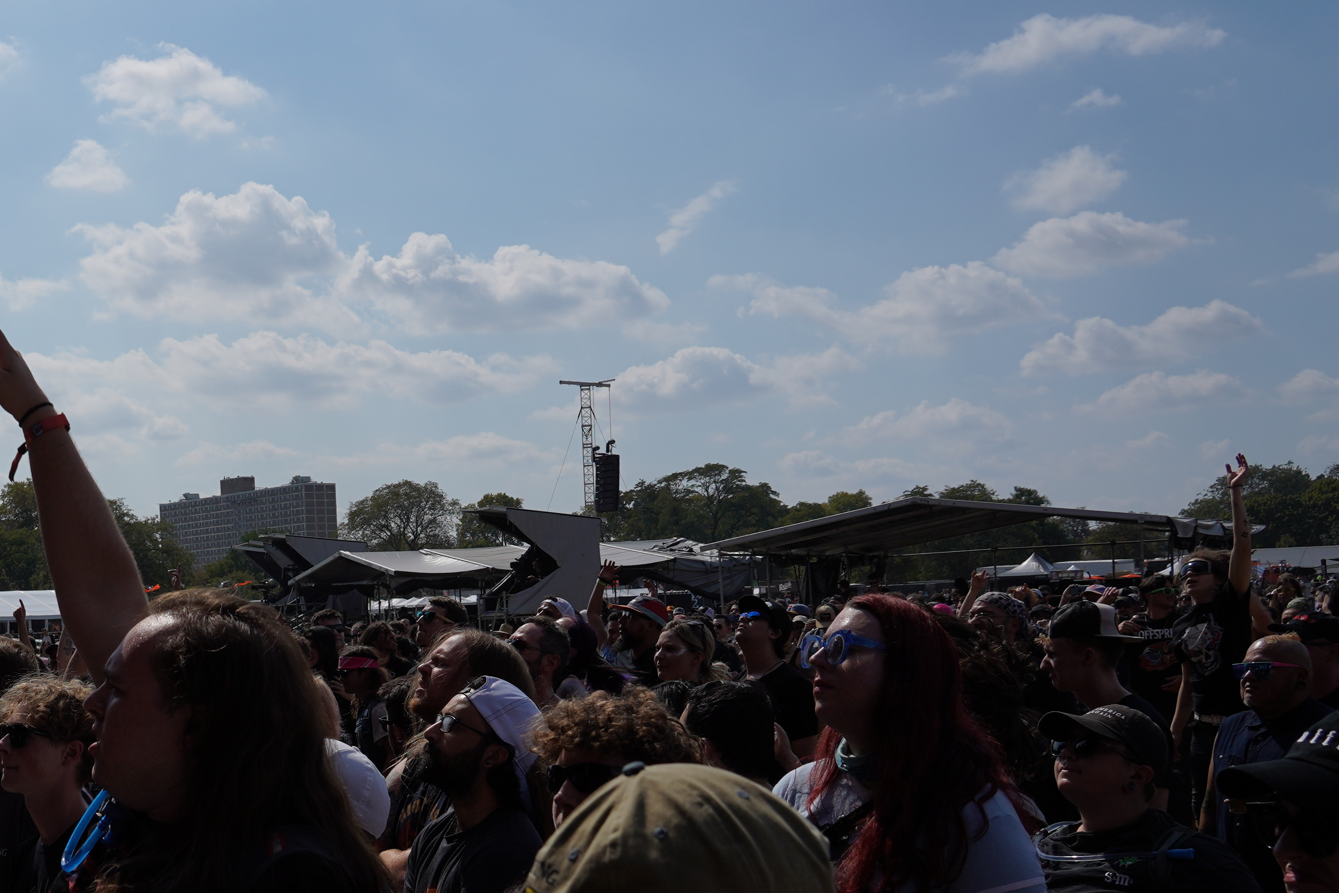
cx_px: 126
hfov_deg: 38.2
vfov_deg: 27.7
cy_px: 672
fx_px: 1785
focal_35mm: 48
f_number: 7.1
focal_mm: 24
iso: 100
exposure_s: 1/1250
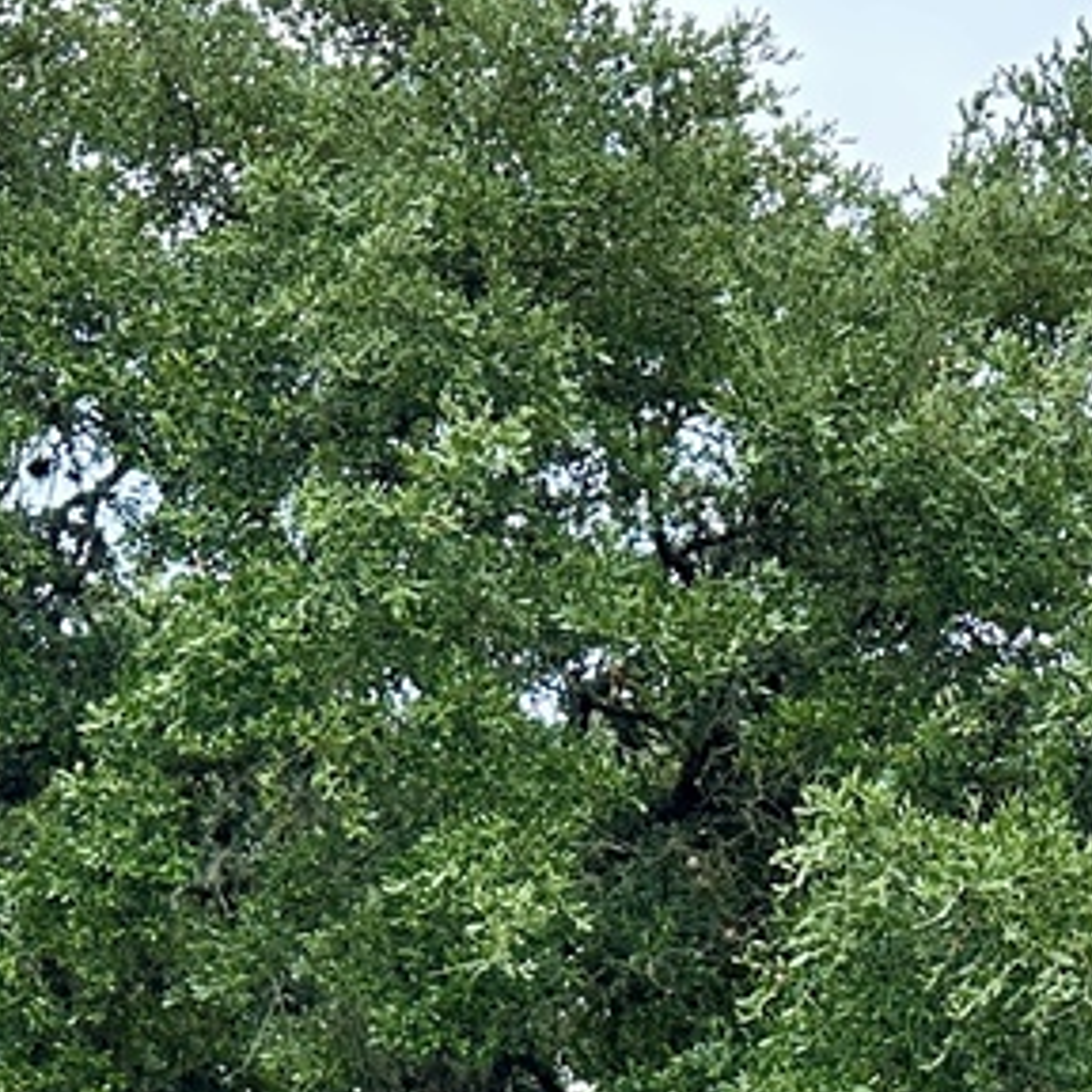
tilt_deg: -4.5
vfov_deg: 14.6
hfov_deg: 16.3
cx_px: 876
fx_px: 3783
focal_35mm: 106
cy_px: 1922
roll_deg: -0.5
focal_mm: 6.86
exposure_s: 1/745
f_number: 1.78
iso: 80
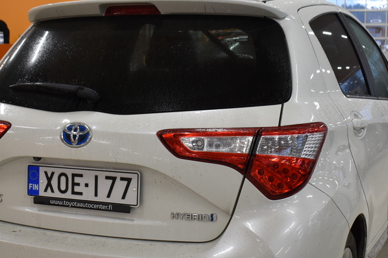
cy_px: 166
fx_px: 701
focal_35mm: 65
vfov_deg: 20.8
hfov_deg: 30.9
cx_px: 172
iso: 400
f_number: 4.8
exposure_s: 1/90
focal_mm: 21
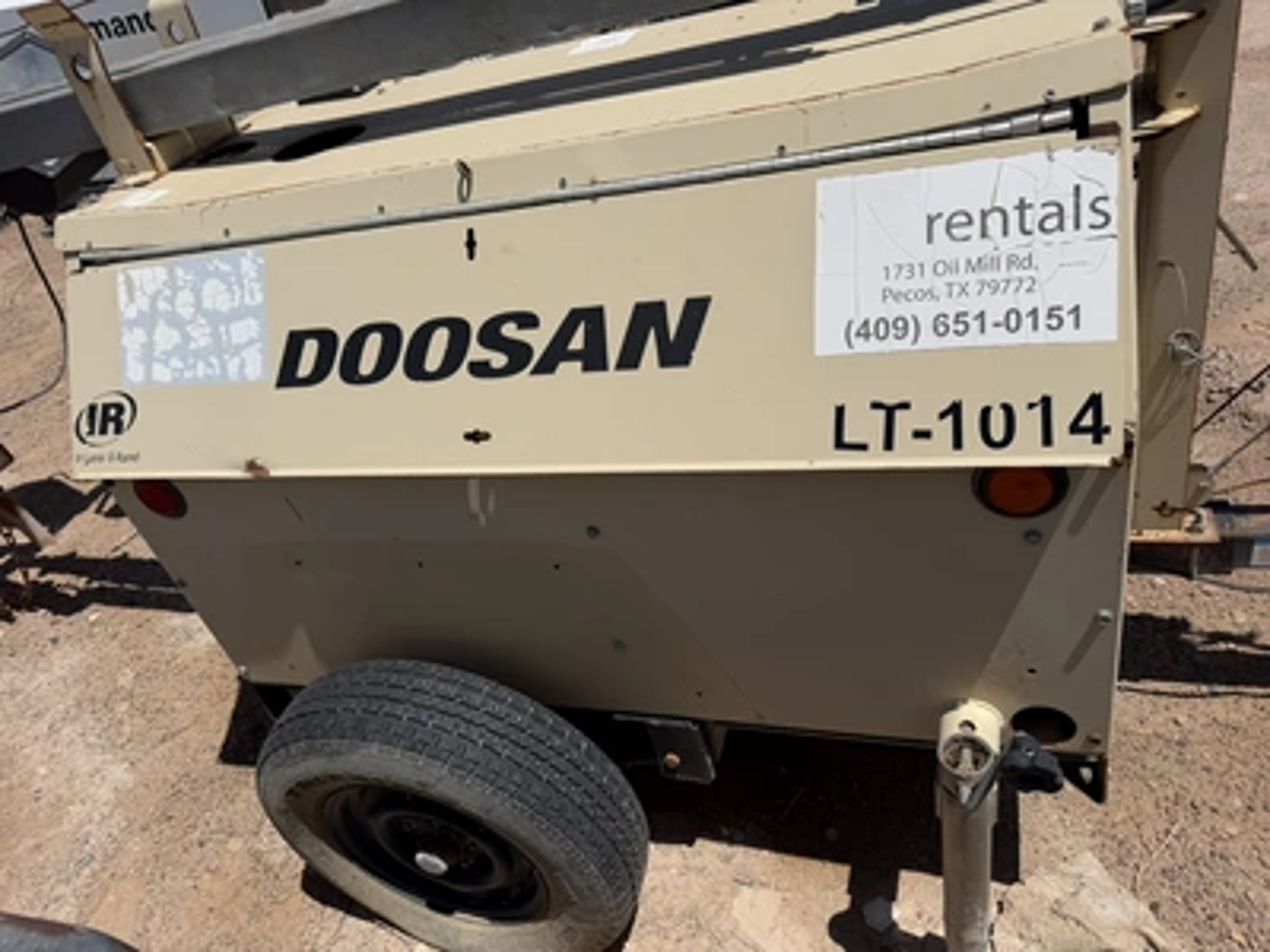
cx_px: 635
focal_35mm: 24
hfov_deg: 71.6
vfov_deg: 56.8
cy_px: 476
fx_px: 881
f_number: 1.78
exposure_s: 1/11905
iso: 80
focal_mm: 6.76
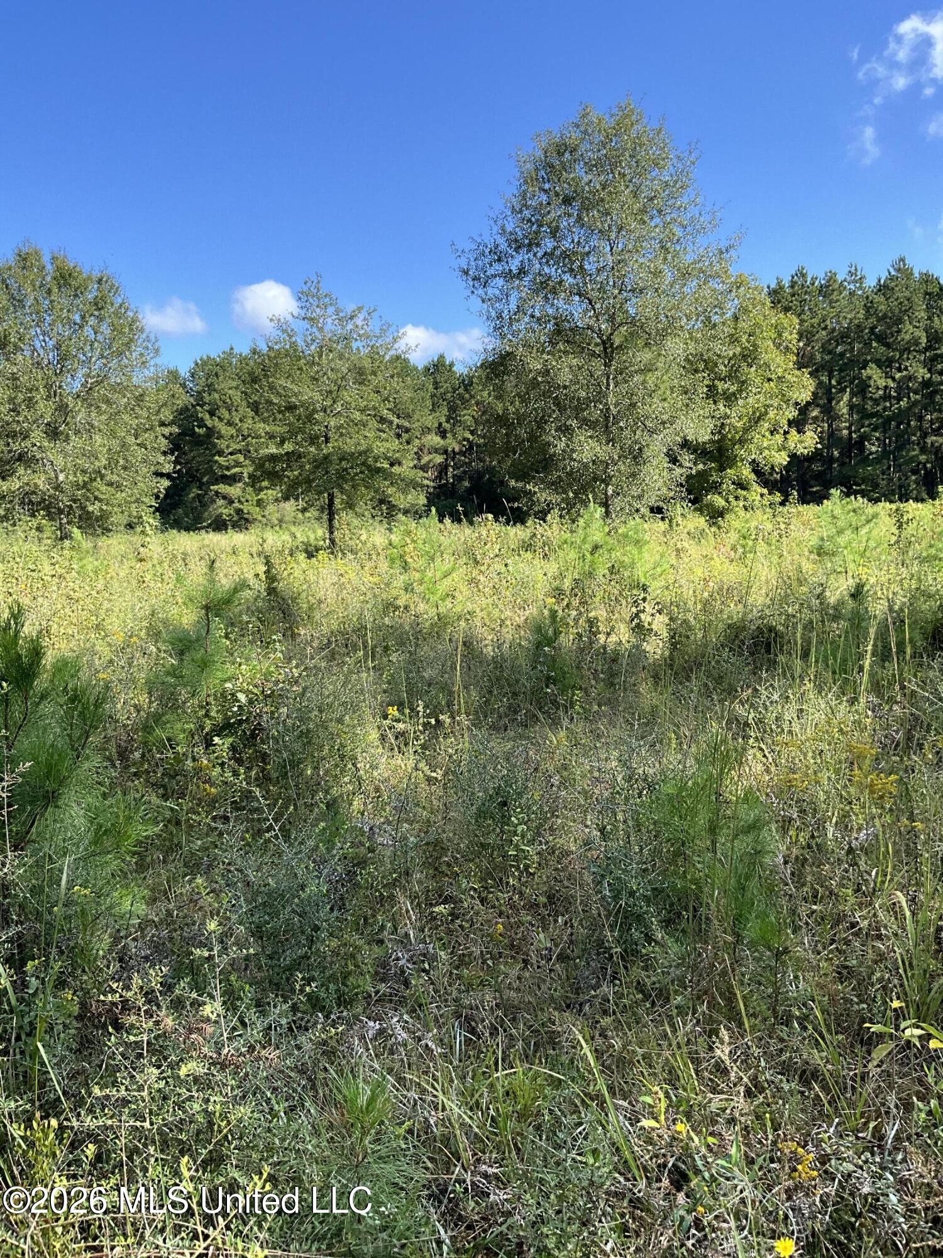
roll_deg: +0.6
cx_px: 472
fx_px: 1053
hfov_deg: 48.2
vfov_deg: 61.7
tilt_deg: -6.3
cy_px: 629
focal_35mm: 29
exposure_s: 1/683
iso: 25
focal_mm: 3
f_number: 1.8
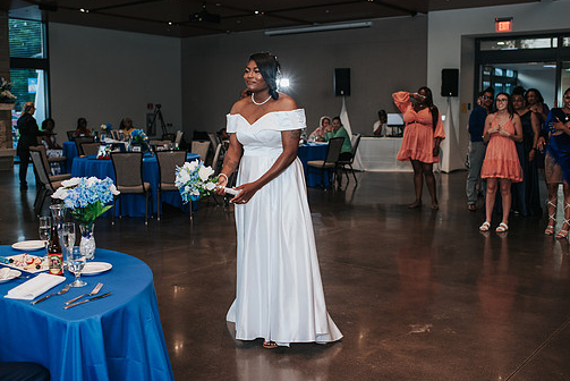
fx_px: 650
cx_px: 282
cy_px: 177
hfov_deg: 47.4
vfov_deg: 32.7
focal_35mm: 41
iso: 800
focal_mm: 35
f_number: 2.8
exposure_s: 1/160
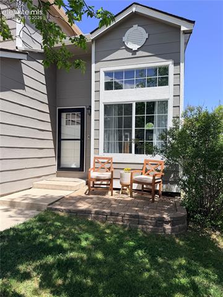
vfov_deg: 71.6
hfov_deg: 56.8
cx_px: 112
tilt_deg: +0.9
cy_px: 148
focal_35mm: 24
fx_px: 206
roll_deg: -1.1
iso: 80
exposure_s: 1/3145
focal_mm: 6.76
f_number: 1.78
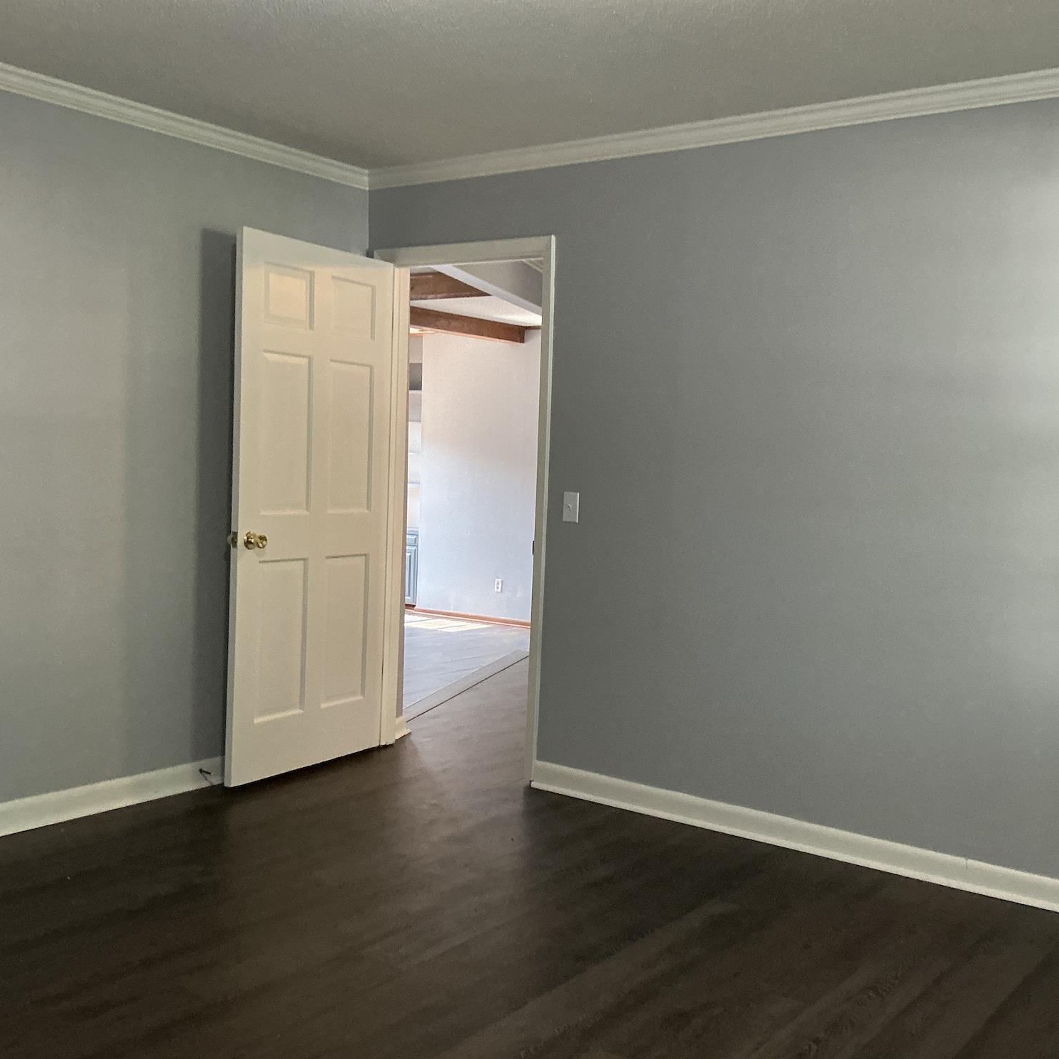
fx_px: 1177
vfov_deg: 48.4
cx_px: 616
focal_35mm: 34
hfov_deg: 48.3
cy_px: 541
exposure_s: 1/60
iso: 200
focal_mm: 3
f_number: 1.8
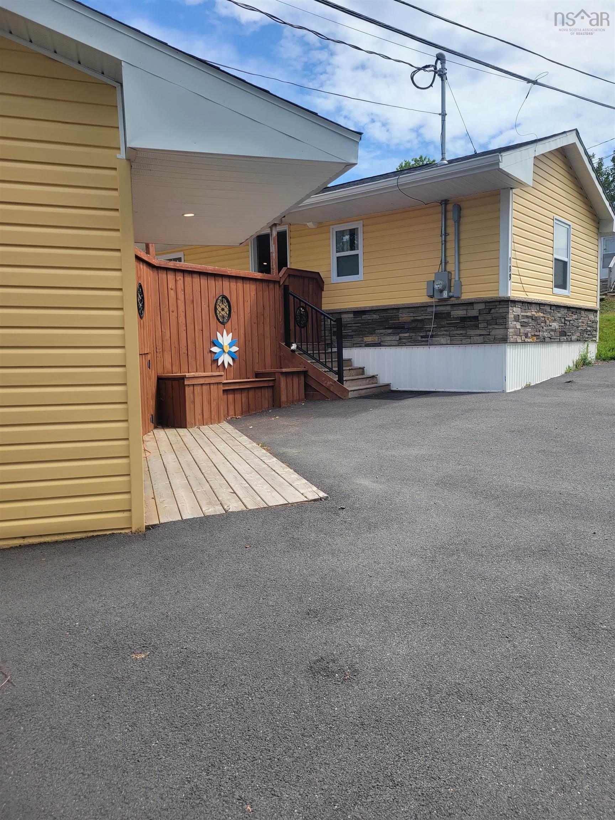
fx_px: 616
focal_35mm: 26
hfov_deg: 53.1
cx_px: 308
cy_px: 410
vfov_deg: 67.3
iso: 40
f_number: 1.8
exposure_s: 1/1879
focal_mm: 5.4
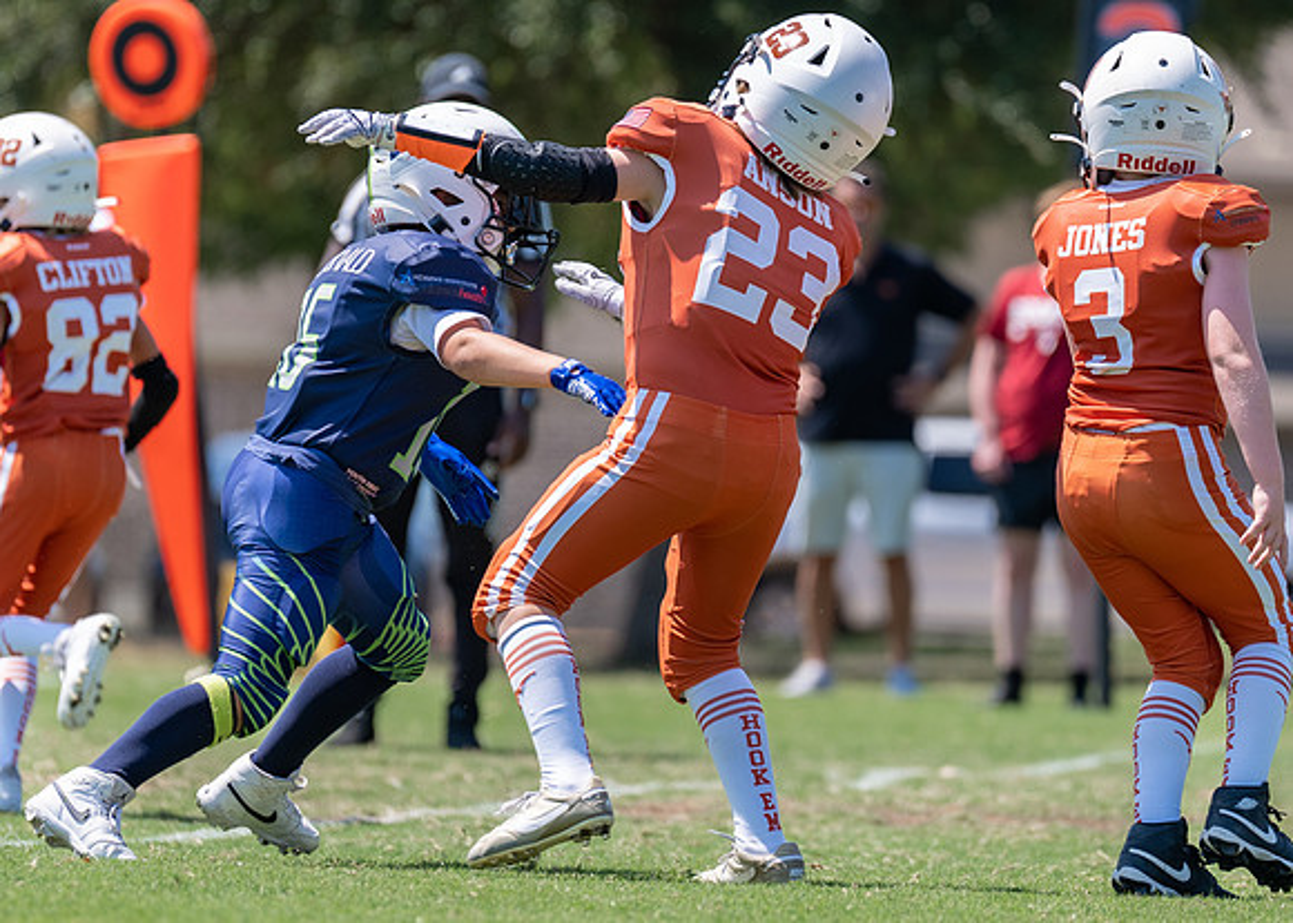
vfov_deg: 3.4
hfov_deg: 4.8
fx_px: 15449
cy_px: 427
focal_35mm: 421
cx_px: 697
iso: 100
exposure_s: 1/1250
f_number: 2.8
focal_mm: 200
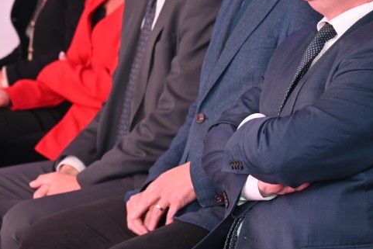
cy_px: -12
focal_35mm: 239
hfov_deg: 8.6
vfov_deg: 5.7
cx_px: 319
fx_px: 2477
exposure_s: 1/60
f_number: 4
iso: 400
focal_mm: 100
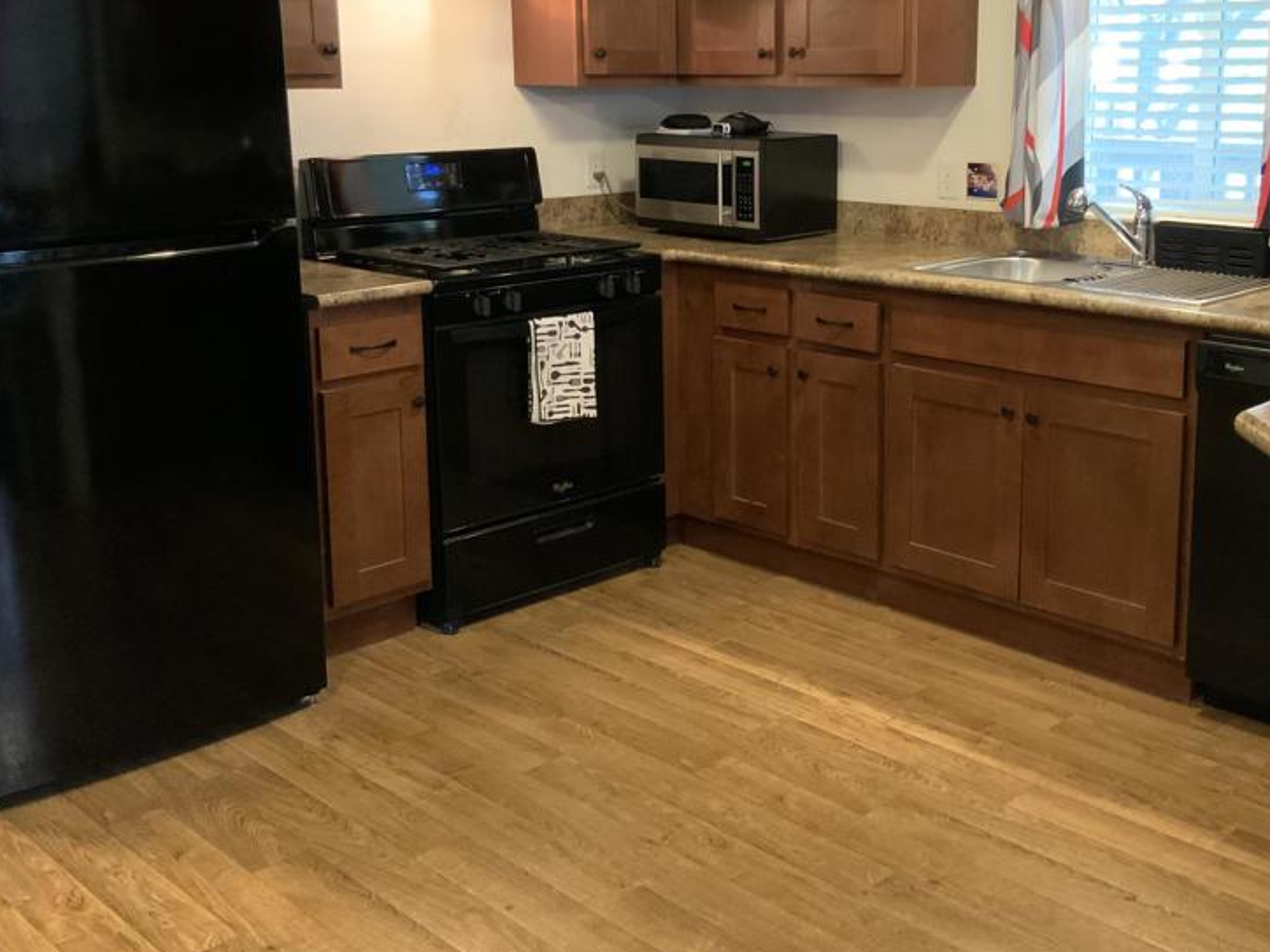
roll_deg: +1.3
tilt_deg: -11.7
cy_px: 331
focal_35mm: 41
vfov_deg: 34.9
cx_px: 767
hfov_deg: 45.5
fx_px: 1504
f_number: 1.8
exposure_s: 1/30
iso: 320
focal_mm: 3
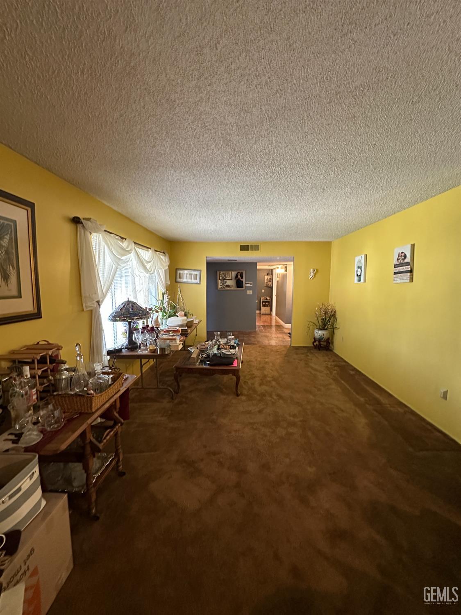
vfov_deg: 102.1
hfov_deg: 85.7
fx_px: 249
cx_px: 230
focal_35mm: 14
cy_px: 308
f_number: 2.2
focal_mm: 2.22
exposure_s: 1/60
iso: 800
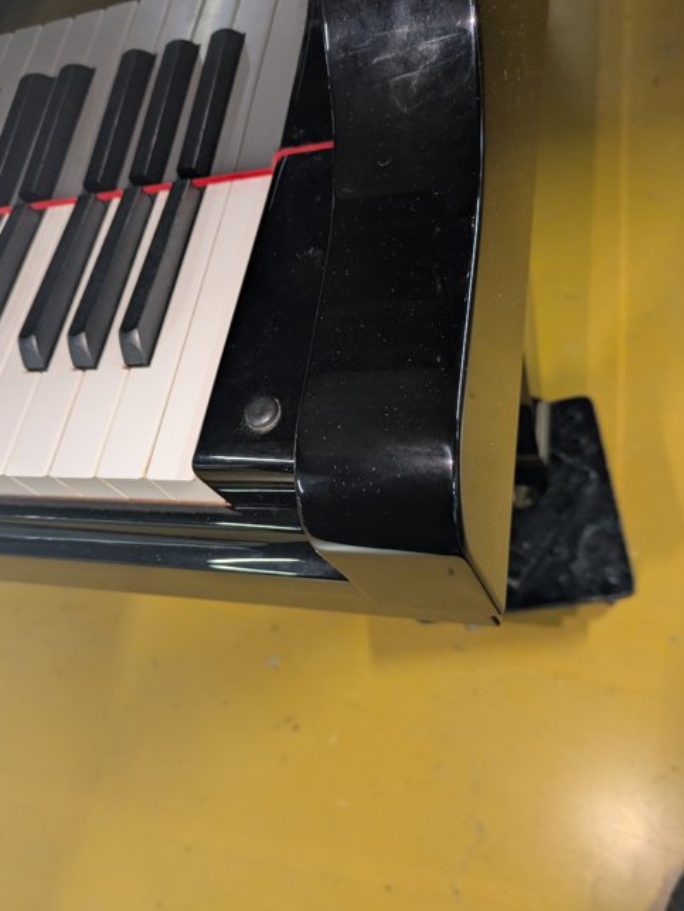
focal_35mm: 28
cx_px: 315
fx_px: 737
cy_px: 466
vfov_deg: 63.4
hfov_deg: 49.7
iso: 171
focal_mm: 5.43
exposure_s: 1/40
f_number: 1.89
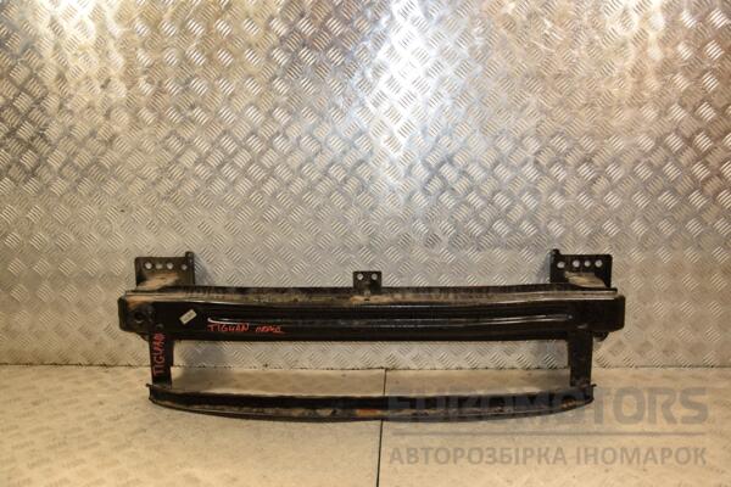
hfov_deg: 53.1
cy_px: 244
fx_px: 731
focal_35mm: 36
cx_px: 366
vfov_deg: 36.9
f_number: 5
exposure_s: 1/160
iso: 800
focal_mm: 24
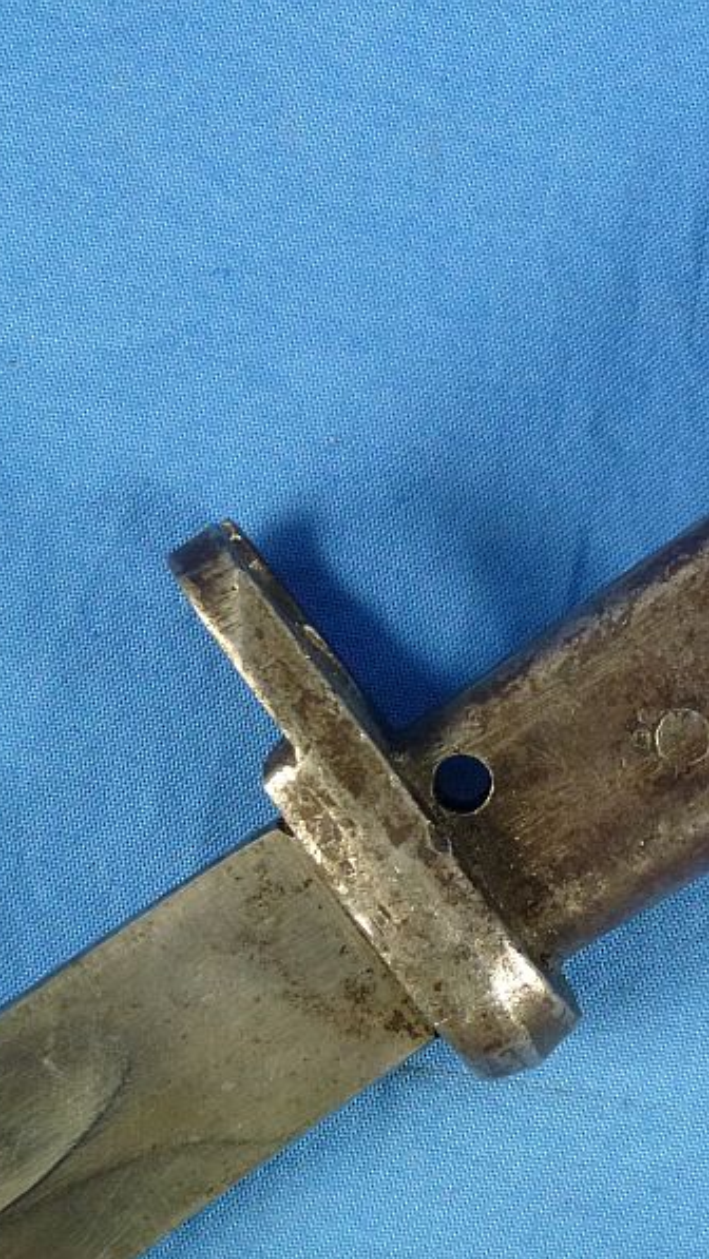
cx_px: 745
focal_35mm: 89
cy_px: 631
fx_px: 2973
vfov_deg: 23.9
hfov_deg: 13.4
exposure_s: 1/60
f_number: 4.5
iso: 400
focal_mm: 10.9
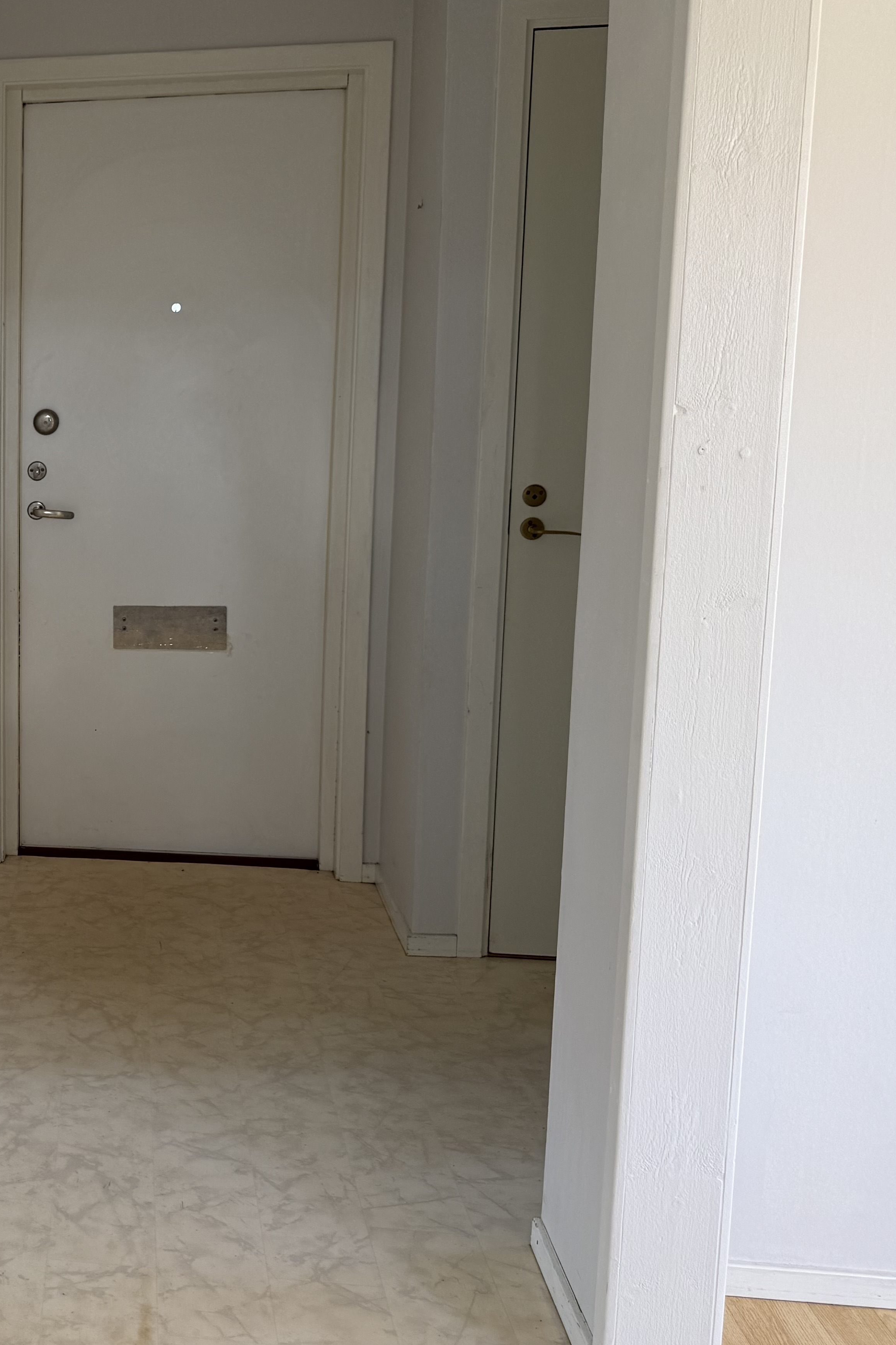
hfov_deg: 28.8
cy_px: 585
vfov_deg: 47.3
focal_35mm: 41
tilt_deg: -7.8
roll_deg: +0.6
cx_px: -142
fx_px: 1531
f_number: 1.78
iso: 80
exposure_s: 1/121
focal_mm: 6.76
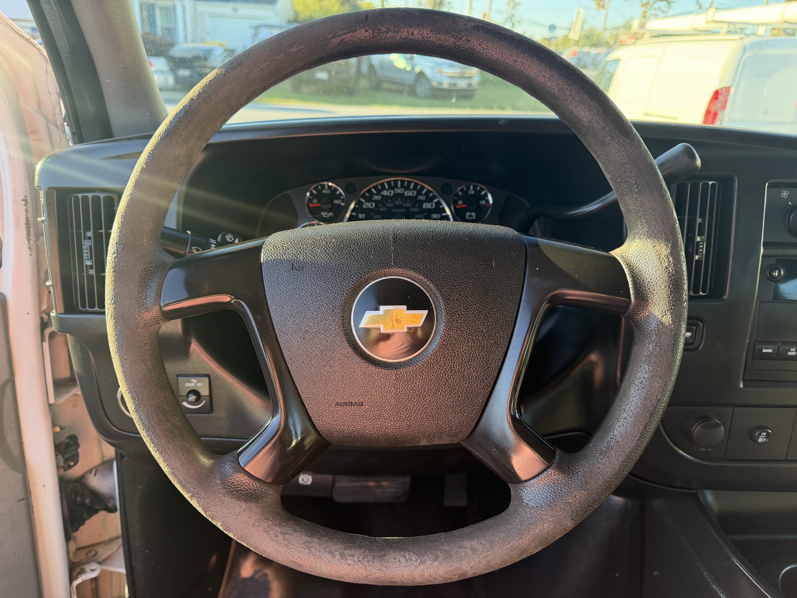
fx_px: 553
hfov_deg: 71.6
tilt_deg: -23.8
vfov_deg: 56.8
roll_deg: -3.5
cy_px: 299
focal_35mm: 24
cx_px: 398
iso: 160
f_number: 1.78
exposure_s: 1/224
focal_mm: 6.76
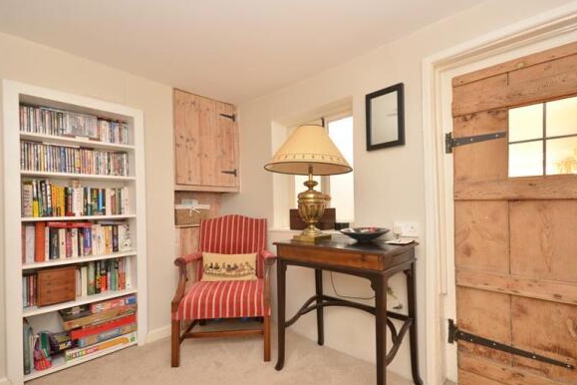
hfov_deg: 93.3
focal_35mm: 17
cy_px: 201
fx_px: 272
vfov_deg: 70.4
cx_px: 289
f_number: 9
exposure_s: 1.3
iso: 500
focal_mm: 10
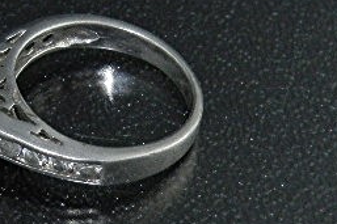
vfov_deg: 7.8
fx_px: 1646
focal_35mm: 176
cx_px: 60
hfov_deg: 11.6
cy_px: 114
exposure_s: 1/30
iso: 800
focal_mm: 12.2
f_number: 8.2
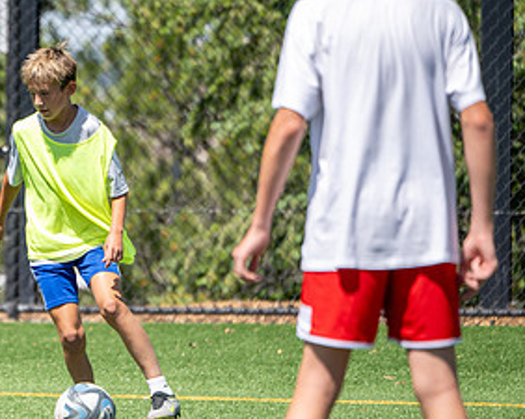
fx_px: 6379
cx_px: -46
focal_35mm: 411
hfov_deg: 4.7
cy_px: 264
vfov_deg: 3.8
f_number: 2.8
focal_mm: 180
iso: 40
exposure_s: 1/800
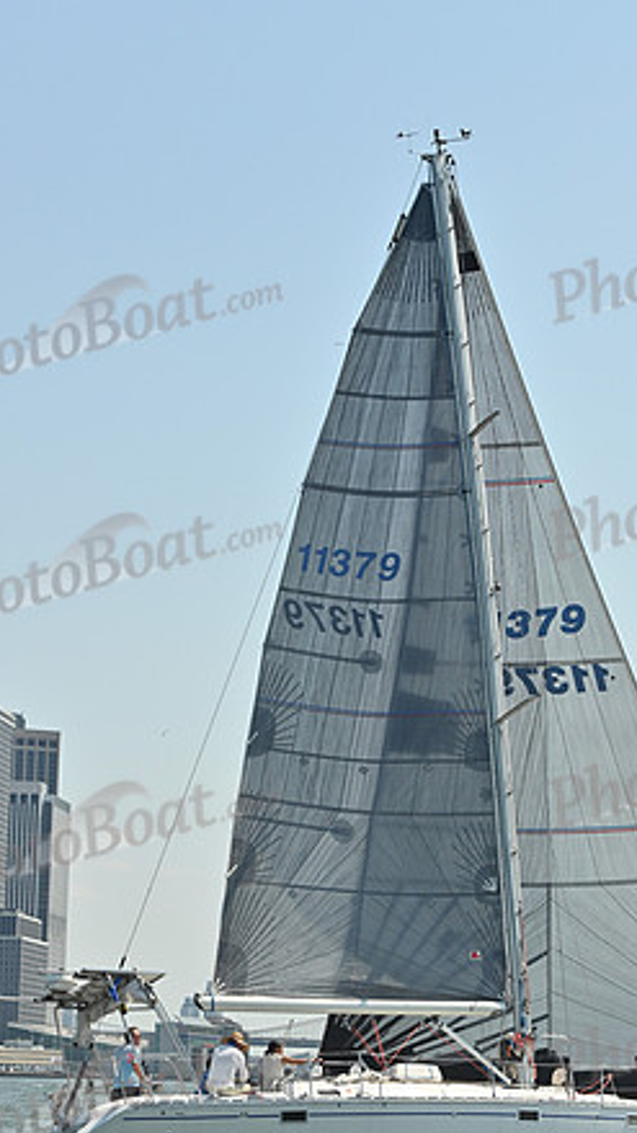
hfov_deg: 12.5
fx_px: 2912
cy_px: 666
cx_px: 416
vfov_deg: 22.0
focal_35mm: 97
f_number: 8
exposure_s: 1/1250
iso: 320
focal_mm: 70
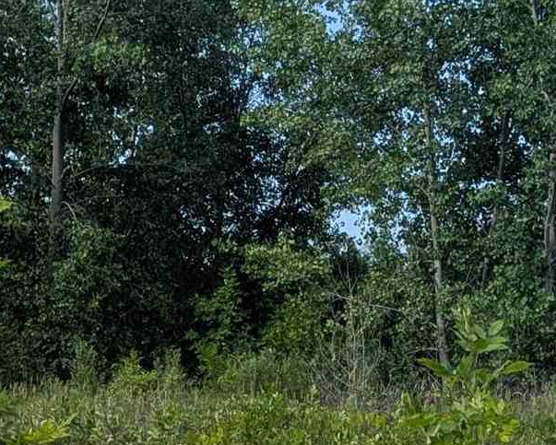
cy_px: 338
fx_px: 1959
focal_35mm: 119
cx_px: 1155
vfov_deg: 12.9
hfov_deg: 13.5
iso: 46
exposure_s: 1/1508
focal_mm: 6.81
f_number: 1.85
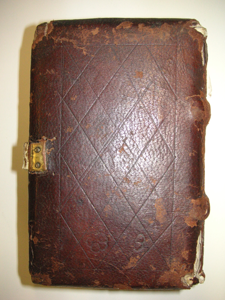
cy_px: 150
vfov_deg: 50.1
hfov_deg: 38.7
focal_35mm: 37
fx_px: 321
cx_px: 112
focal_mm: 6.1
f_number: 6.7
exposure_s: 1/45
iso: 160
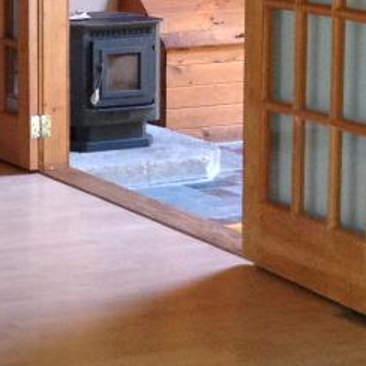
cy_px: 66
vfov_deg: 13.3
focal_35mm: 130
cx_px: -184
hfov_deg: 12.7
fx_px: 1555
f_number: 2.4
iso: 250
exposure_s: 1/15
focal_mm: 4.28
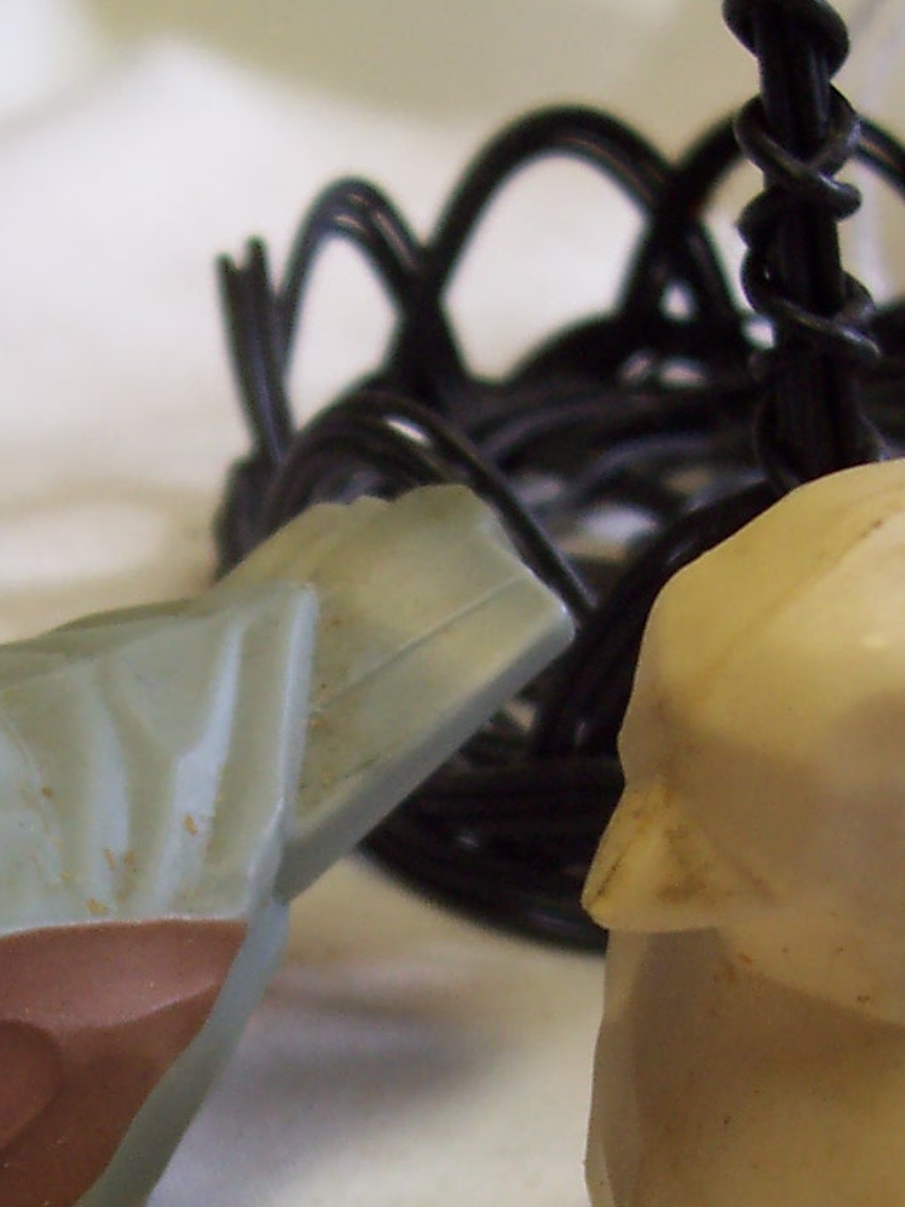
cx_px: 371
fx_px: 3068
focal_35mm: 88
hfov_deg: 16.8
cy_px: 1020
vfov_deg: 21.9
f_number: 2.8
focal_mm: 5.6
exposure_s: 1/60
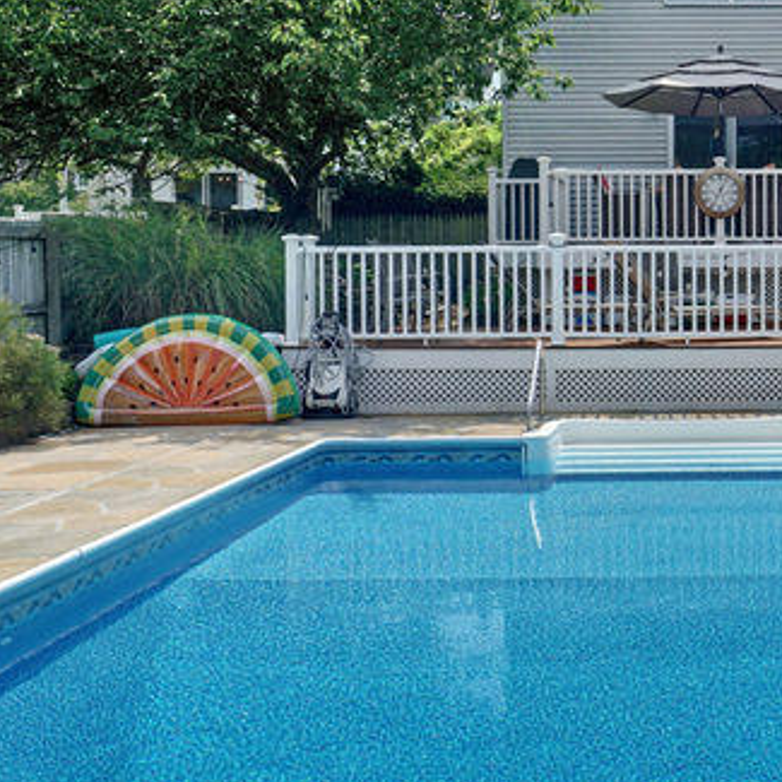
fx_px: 1406
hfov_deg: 29.3
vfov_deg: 30.8
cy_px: 235
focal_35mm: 55
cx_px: 758
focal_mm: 21
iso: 200
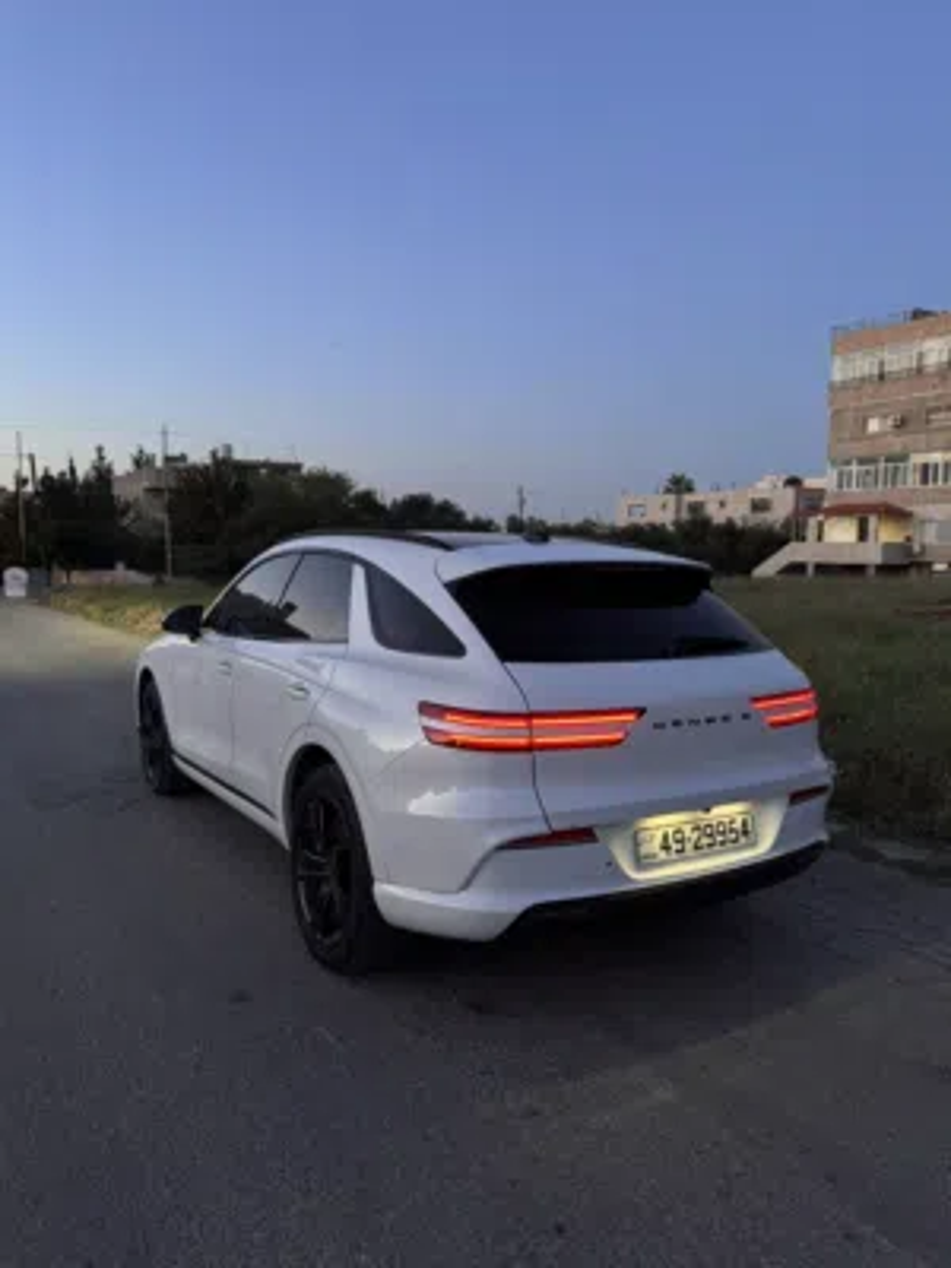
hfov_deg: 56.8
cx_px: 476
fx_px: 879
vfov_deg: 71.6
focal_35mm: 24
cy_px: 634
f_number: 1.78
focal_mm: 6.76
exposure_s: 1/60
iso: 500
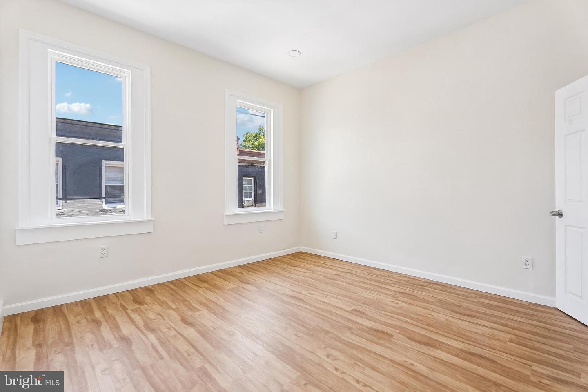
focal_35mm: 16
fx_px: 261
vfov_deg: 73.7
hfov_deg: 96.7
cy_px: 196
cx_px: 294
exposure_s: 1/50
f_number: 8
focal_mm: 16
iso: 400
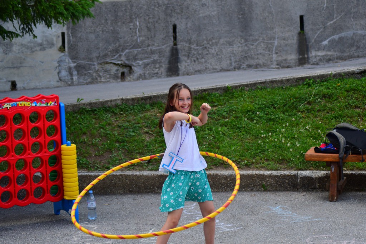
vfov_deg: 13.0
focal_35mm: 105
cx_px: 183
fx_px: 1068
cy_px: 122
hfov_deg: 19.5
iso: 640
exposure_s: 1/1000
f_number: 4
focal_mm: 70
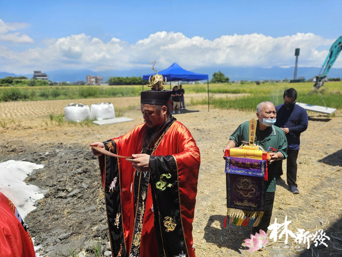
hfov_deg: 73.9
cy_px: 128
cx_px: 171
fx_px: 227
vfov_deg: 58.9
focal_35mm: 23
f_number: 1.7
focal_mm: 6.3
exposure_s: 1/596
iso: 10
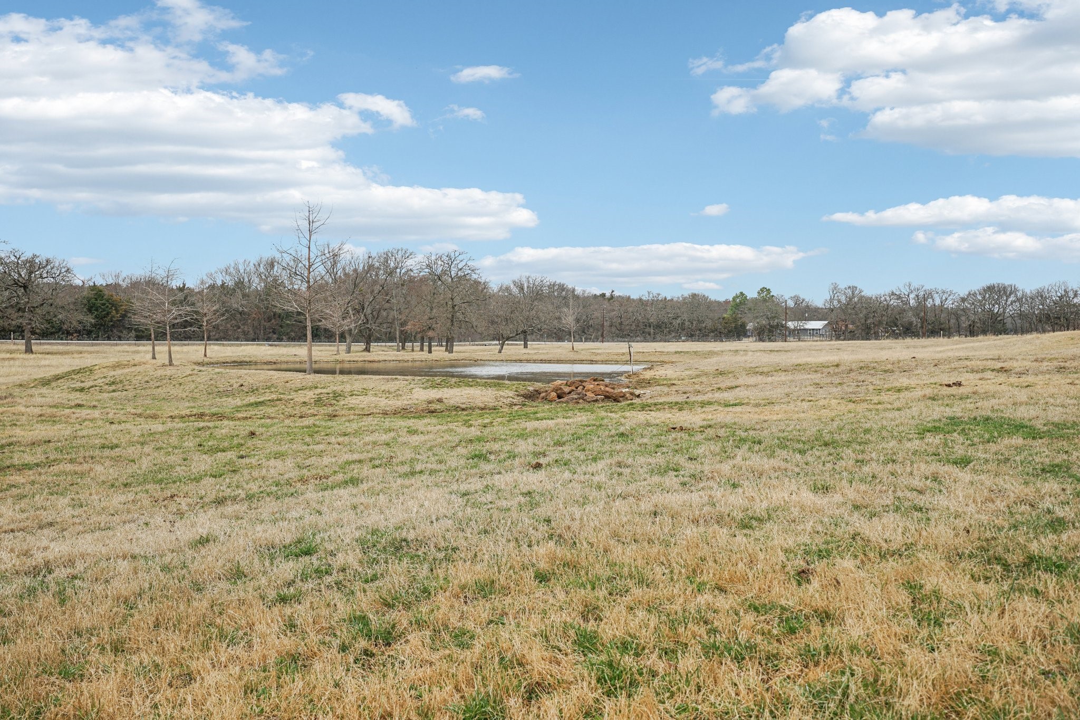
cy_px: 360
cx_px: 540
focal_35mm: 35
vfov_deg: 37.8
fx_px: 1050
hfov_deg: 54.4
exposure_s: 1/200
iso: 100
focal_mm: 35
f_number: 8
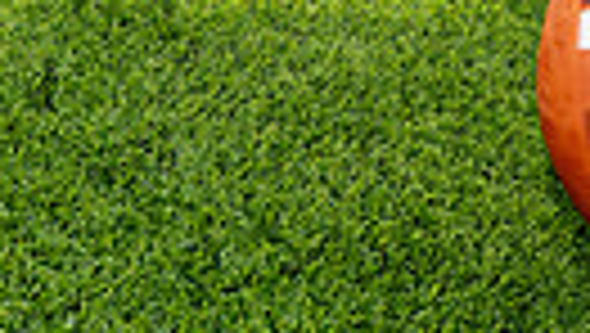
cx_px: 437
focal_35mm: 108
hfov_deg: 19.7
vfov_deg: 9.7
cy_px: -513
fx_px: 1691
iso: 100
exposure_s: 1/320
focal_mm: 30
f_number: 5.6
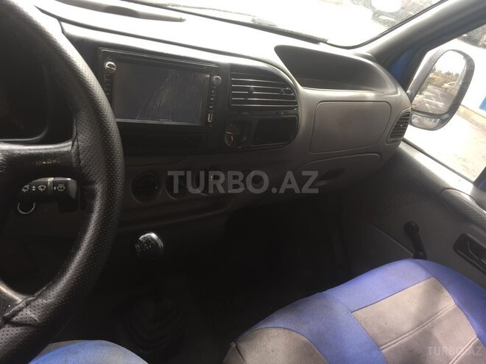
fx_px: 407
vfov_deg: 48.2
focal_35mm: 29
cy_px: 182
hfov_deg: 61.7
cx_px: 243
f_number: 2.2
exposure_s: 1/100
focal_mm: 4.15
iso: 32
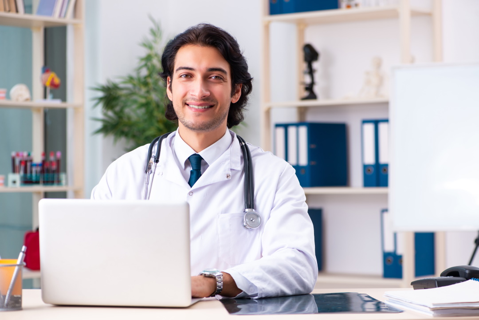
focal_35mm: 105
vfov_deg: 13.1
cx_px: 240
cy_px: 160
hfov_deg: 19.4
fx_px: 1398
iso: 125
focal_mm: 105
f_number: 5
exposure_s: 1/80
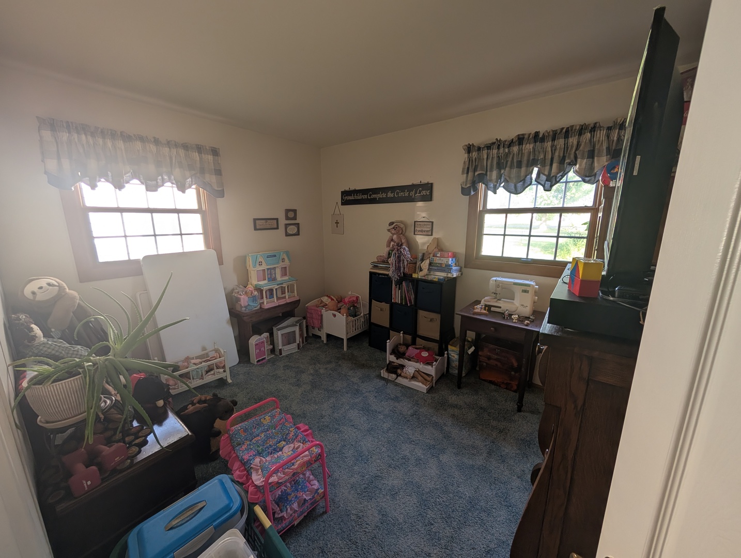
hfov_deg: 110.5
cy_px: 279
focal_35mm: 12
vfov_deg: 94.7
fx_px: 257
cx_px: 370
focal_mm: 2.02
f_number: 1.7
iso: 42
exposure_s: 1/46.1
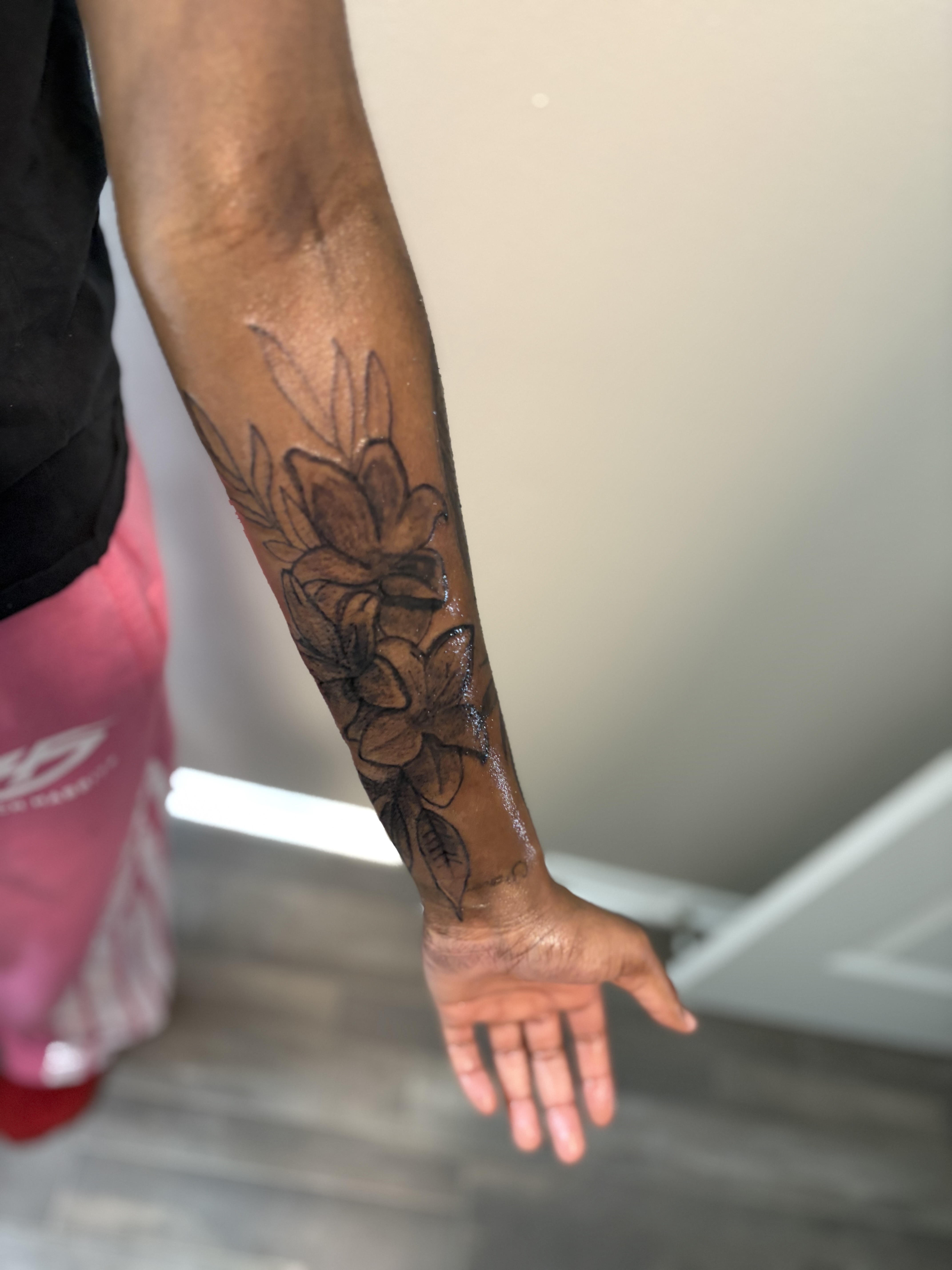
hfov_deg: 53.1
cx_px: 476
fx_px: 953
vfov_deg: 67.3
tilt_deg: -48.8
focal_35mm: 26
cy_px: 635
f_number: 1.6
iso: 400
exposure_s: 1/40
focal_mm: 5.96
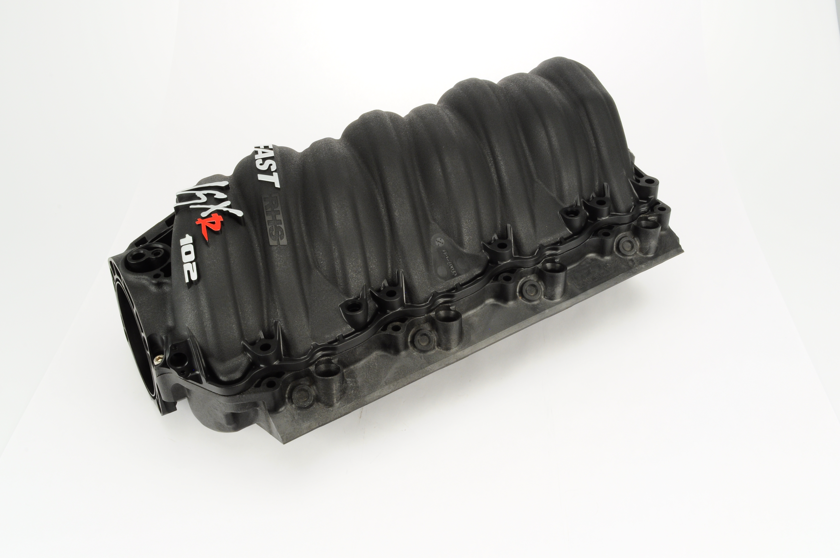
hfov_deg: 53.2
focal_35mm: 36
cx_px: 420
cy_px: 279
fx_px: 839
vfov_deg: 36.8
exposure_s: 1/3
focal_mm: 24
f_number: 25
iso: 500
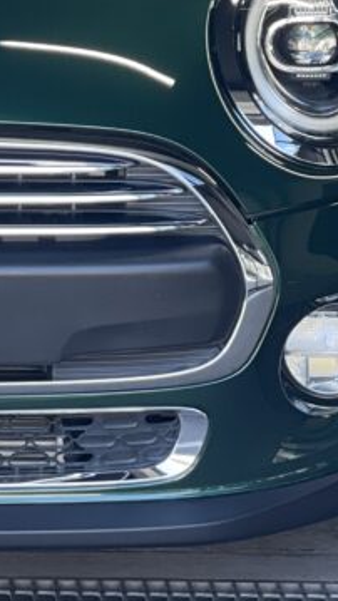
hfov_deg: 6.0
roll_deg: -0.3
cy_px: -162
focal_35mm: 199
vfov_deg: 10.6
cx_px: -167
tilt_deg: -3.4
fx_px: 3170
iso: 125
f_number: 2.2
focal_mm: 7.5
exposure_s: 1/121
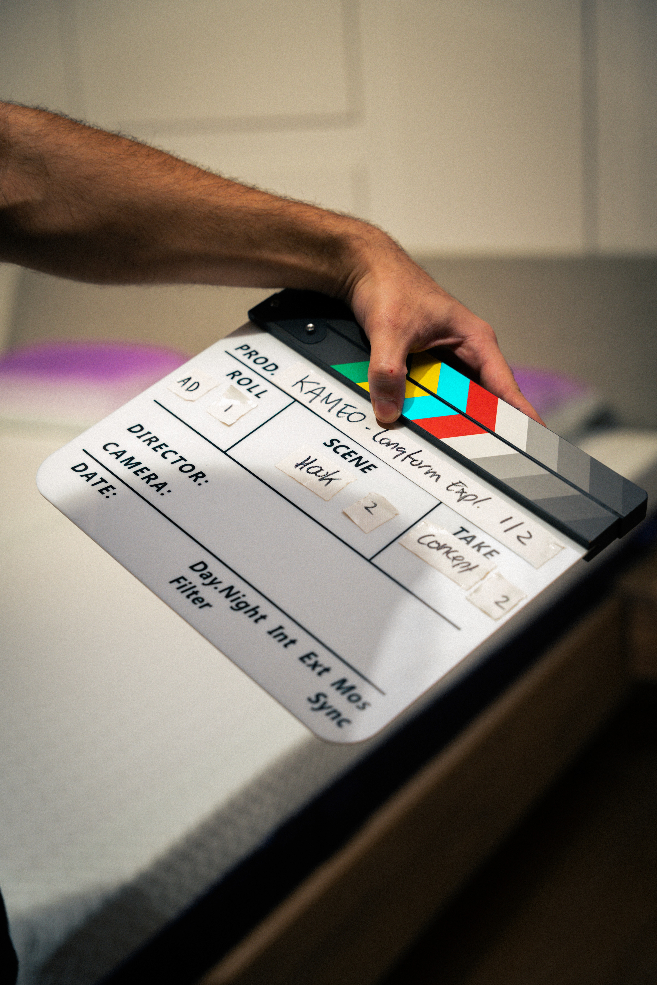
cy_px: 492
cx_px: 328
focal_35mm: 53
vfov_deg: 37.5
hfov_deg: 25.5
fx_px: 1453
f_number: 2.8
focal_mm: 53.1
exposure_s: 1/200
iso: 1600
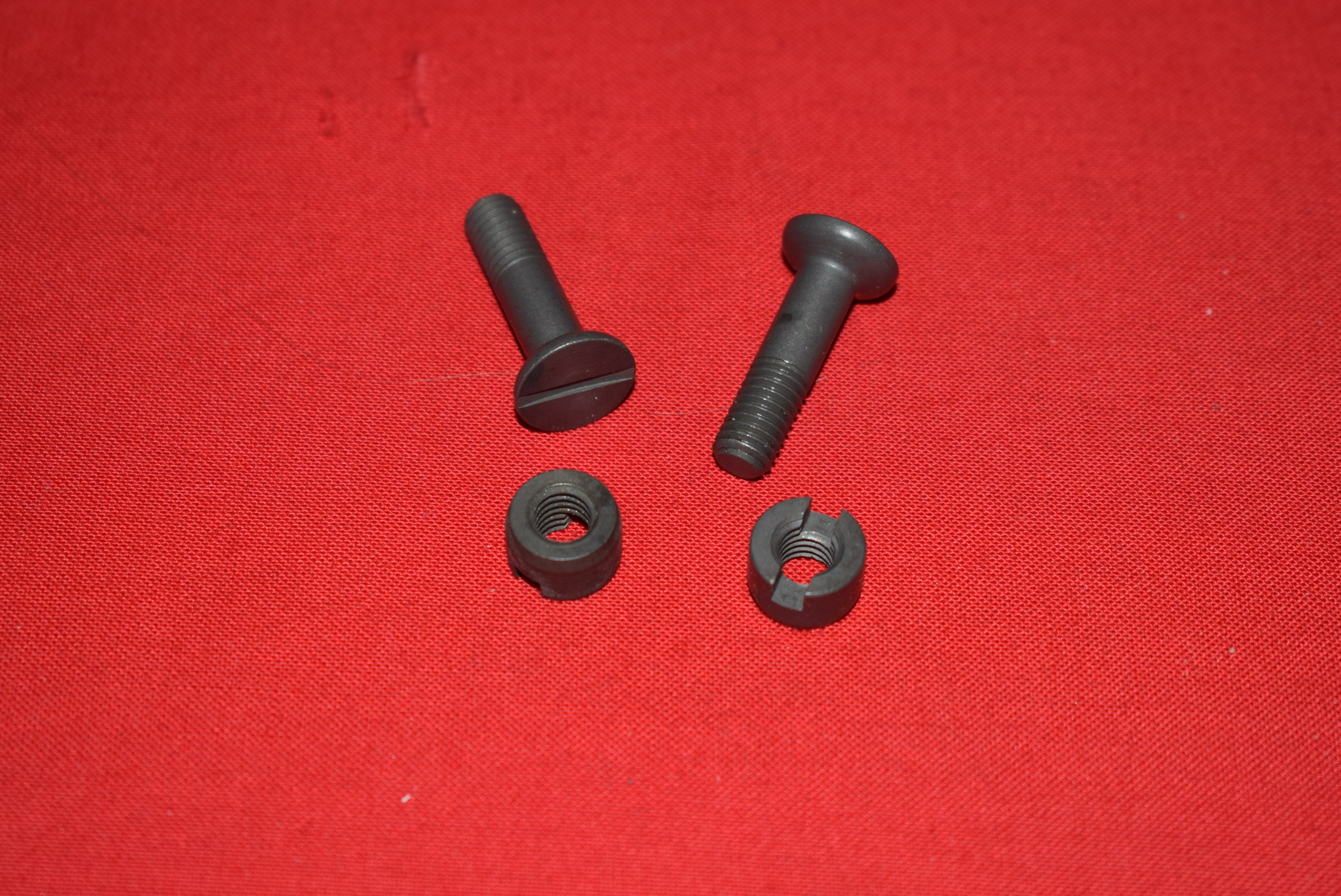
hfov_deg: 24.6
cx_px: 670
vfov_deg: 16.6
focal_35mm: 82
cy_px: 448
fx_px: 3075
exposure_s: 1/200
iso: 400
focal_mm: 55
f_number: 5.6
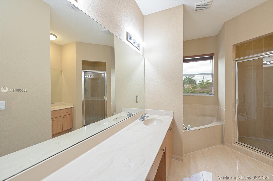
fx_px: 106
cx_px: 136
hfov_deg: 104.3
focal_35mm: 14
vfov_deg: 81.1
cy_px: 90
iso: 200
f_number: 5.6
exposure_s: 1/160
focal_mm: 14
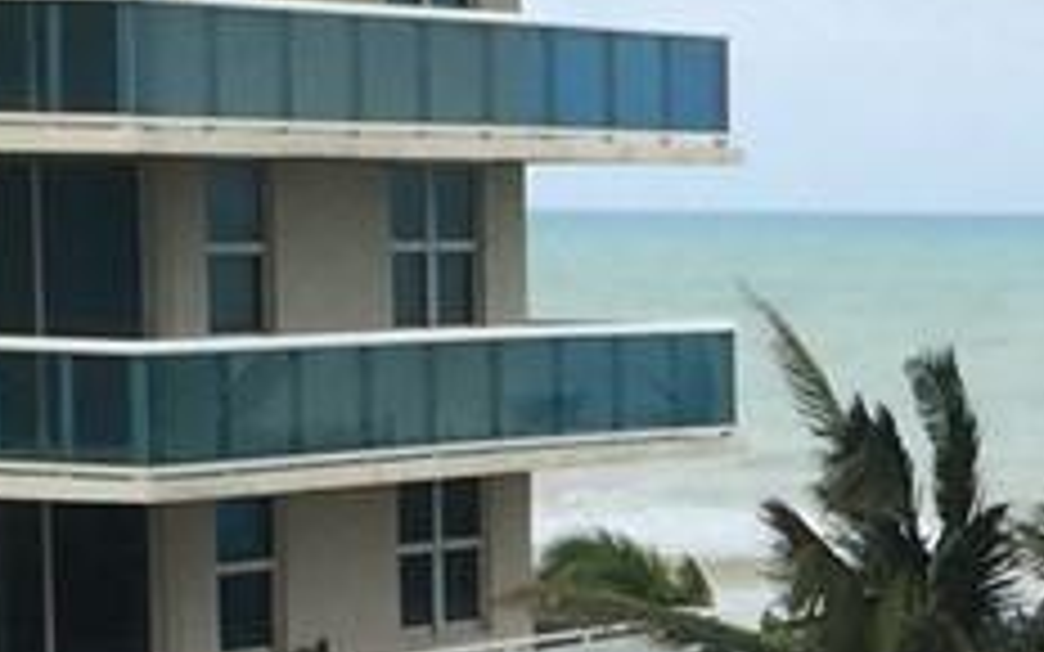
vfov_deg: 6.0
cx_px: 1368
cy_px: 1264
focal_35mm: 212
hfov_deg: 9.7
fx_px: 6032
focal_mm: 4.15
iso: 32
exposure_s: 1/1522
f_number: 2.2
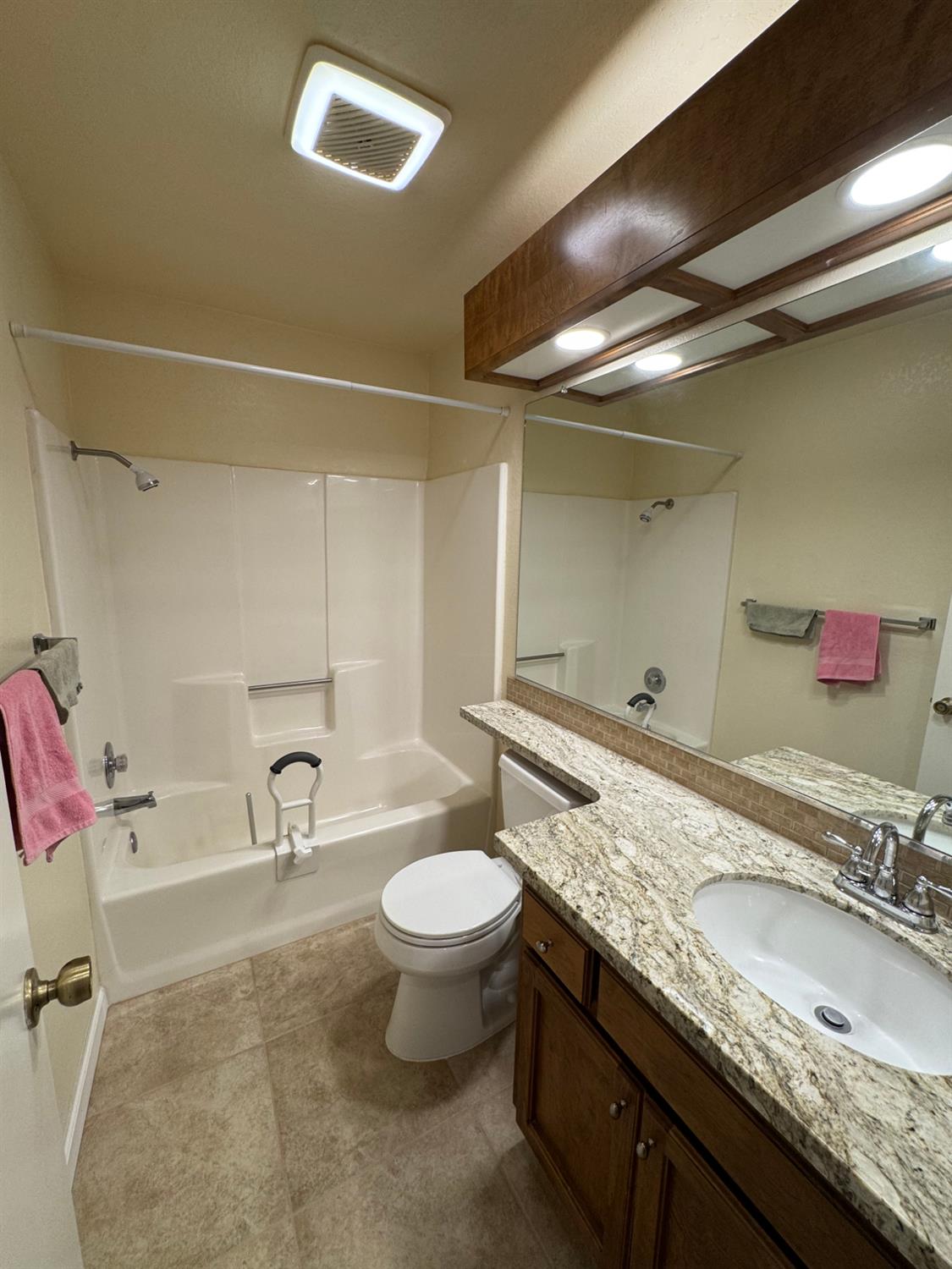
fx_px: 513
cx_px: 476
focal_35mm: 14
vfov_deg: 102.1
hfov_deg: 85.7
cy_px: 634
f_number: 2.2
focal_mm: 2.22
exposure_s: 1/120
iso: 100
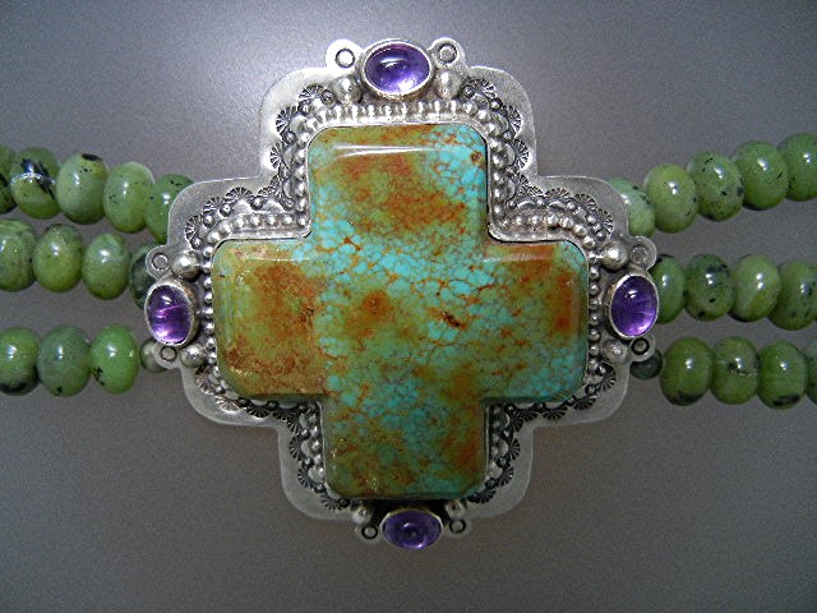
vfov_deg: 46.8
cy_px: 306
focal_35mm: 30
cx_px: 408
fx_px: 708
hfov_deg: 60.0
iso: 440
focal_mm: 5.4
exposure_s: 1/30
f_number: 7
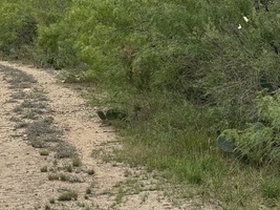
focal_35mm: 115
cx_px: 55
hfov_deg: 17.0
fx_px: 930
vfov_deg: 12.8
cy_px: 26
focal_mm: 6.76
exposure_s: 1/3257
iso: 64
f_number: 1.78
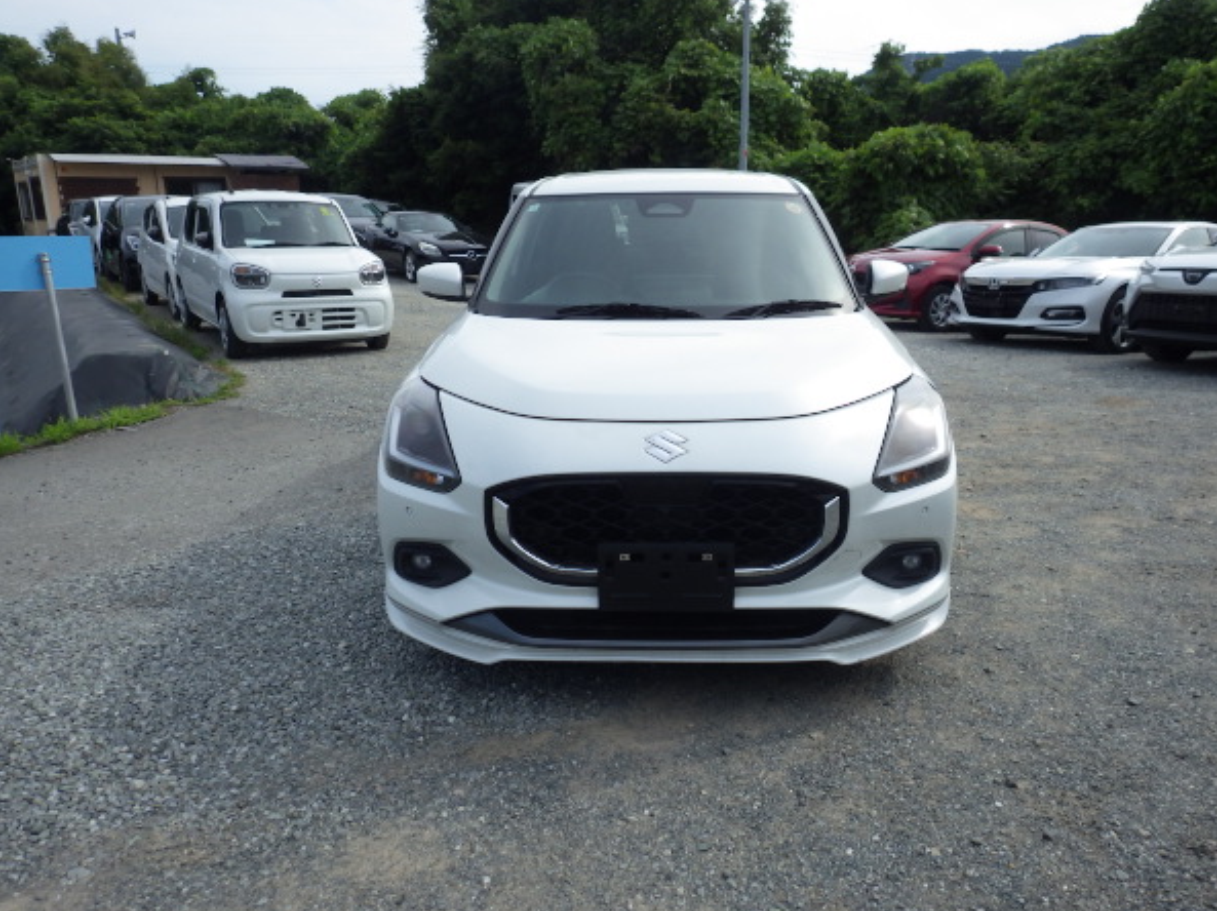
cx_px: 653
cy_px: 478
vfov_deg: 51.3
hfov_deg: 65.3
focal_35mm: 27
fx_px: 949
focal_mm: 4.5
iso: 125
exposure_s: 1/200
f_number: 7.9
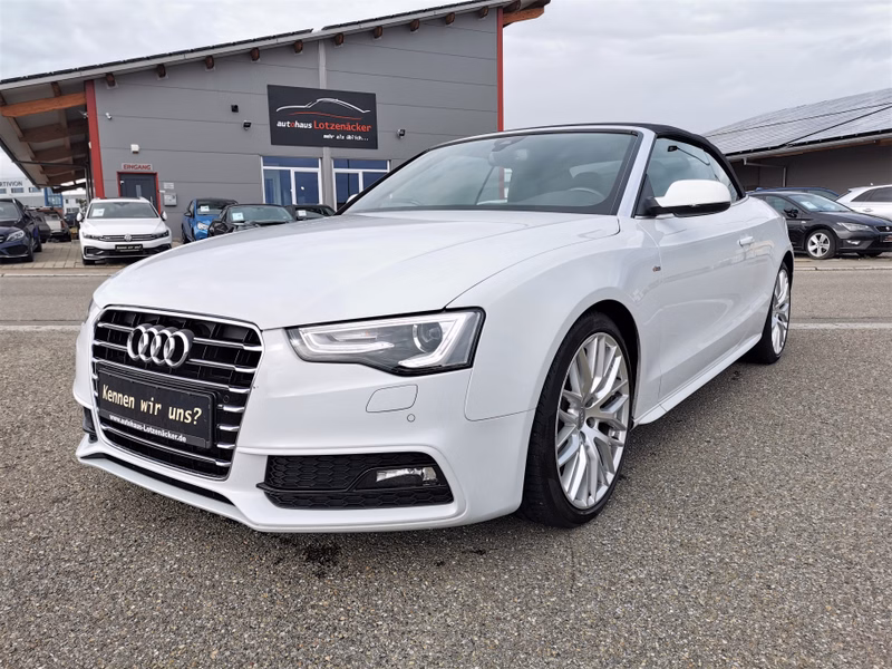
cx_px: 446
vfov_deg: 51.4
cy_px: 334
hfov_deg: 65.3
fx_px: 696
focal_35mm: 27
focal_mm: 5.58
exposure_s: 1/1508
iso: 50
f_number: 1.8
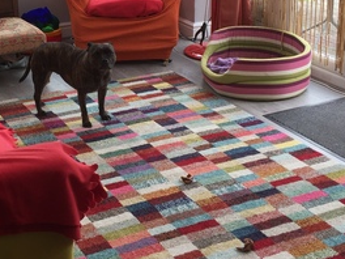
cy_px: 27
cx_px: 74
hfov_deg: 28.8
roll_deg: +2.4
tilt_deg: -14.6
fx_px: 658
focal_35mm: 66
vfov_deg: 21.8
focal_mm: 4.15
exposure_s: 1/217
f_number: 2.2
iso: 32
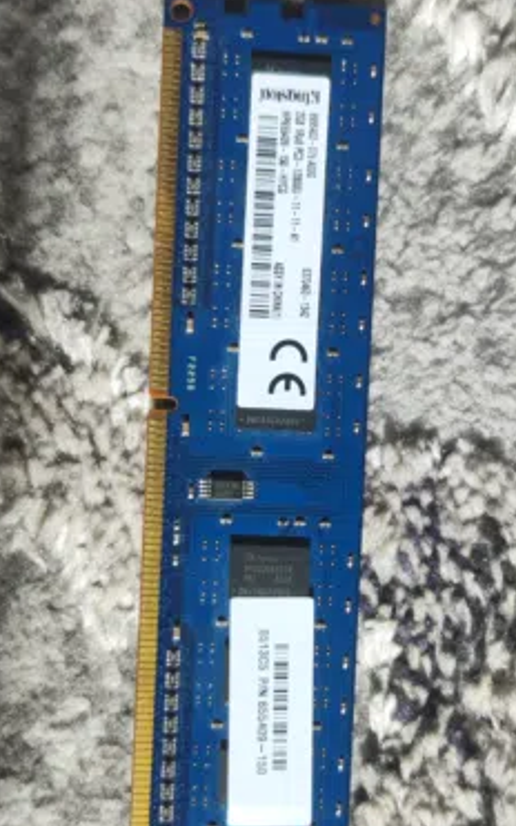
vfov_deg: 55.1
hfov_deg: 36.0
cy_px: 478
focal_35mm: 35
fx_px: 787
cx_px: 331
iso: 50
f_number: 1.69
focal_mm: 7.01
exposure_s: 1/787
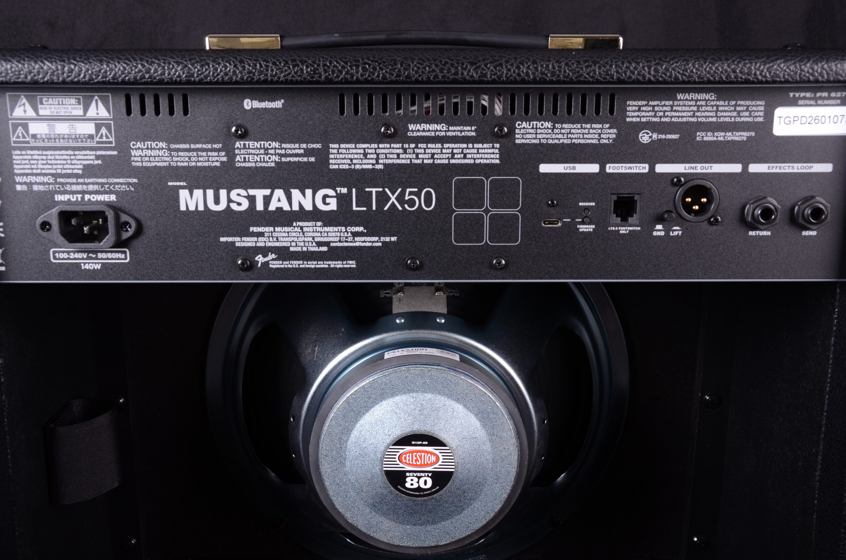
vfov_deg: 34.1
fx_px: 915
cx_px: 423
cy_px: 280
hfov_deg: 49.6
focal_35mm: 39
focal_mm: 26
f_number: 10
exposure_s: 1/200
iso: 200
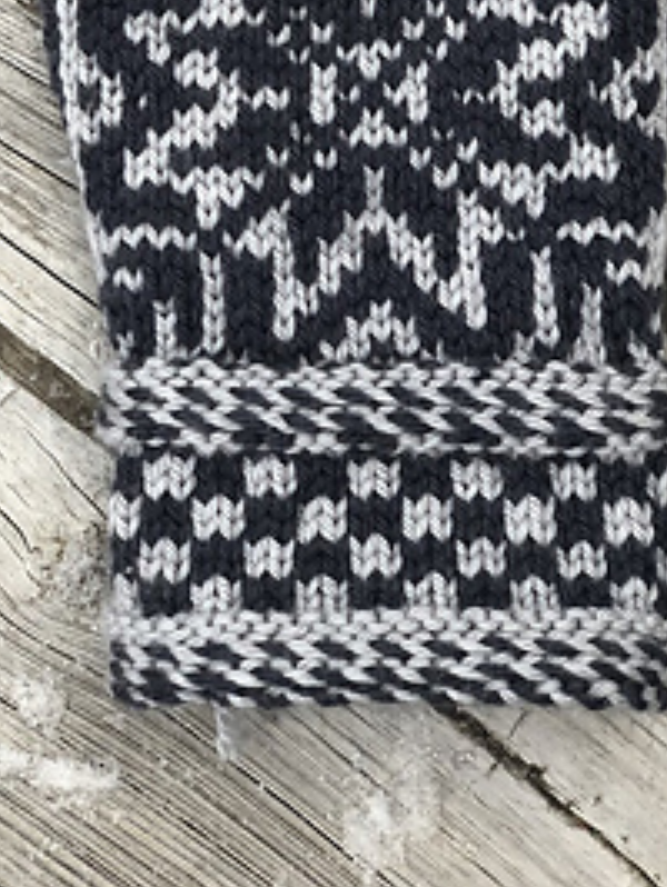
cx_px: 364
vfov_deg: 15.3
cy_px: -143
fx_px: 3206
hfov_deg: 11.9
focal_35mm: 125
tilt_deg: -87.1
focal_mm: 6
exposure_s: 1/60
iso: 40
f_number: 2.4
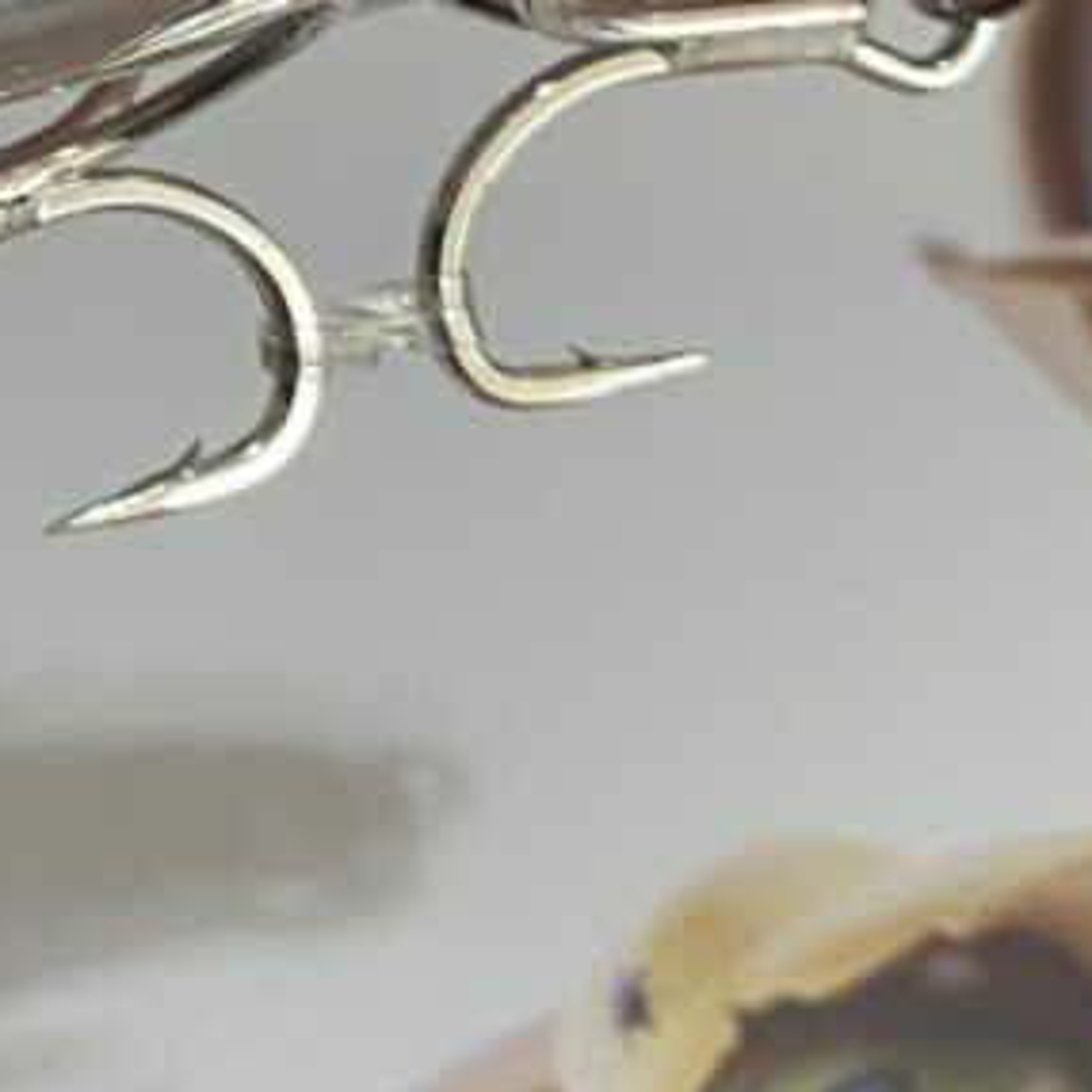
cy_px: -21
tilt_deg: -50.9
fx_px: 3819
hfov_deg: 15.1
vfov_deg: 15.9
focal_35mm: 107
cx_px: -554
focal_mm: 4.25
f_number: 1.8
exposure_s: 1/60
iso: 160
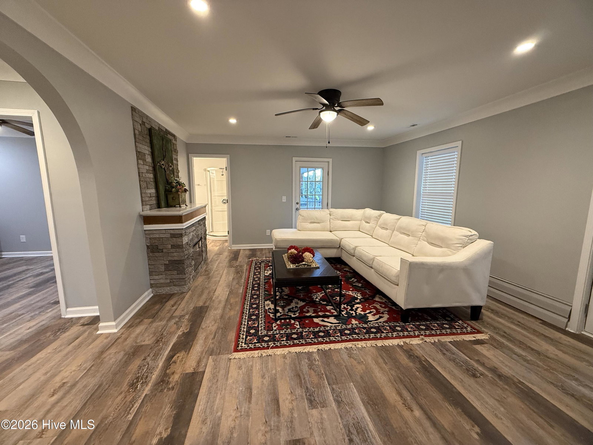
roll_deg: +0.6
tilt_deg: -7.8
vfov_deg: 85.7
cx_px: 296
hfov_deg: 102.1
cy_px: 222
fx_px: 240
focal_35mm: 14
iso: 320
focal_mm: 2.22
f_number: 2.2
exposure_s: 1/60
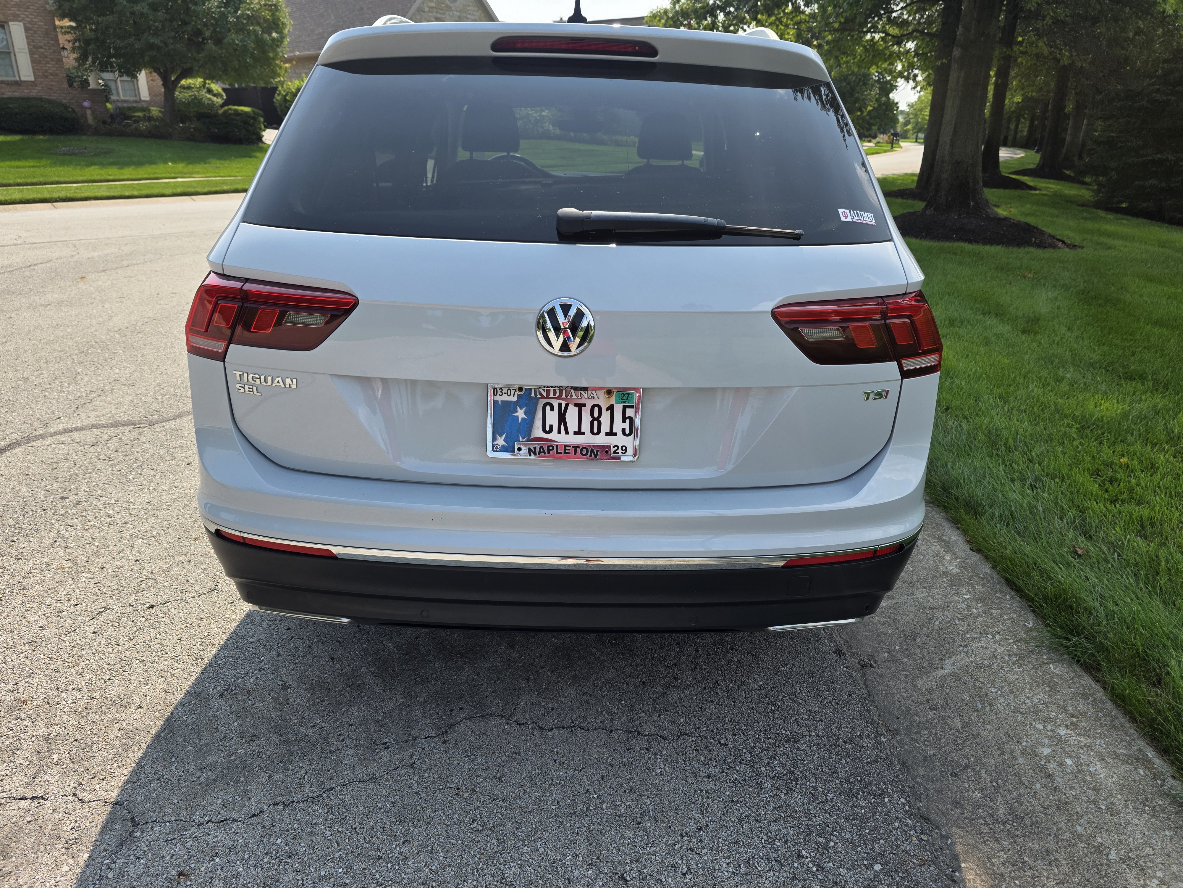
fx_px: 786
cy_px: 444
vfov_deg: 58.9
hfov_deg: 73.9
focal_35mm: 23
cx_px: 592
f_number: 1.7
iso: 80
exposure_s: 1/2775
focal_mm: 6.3
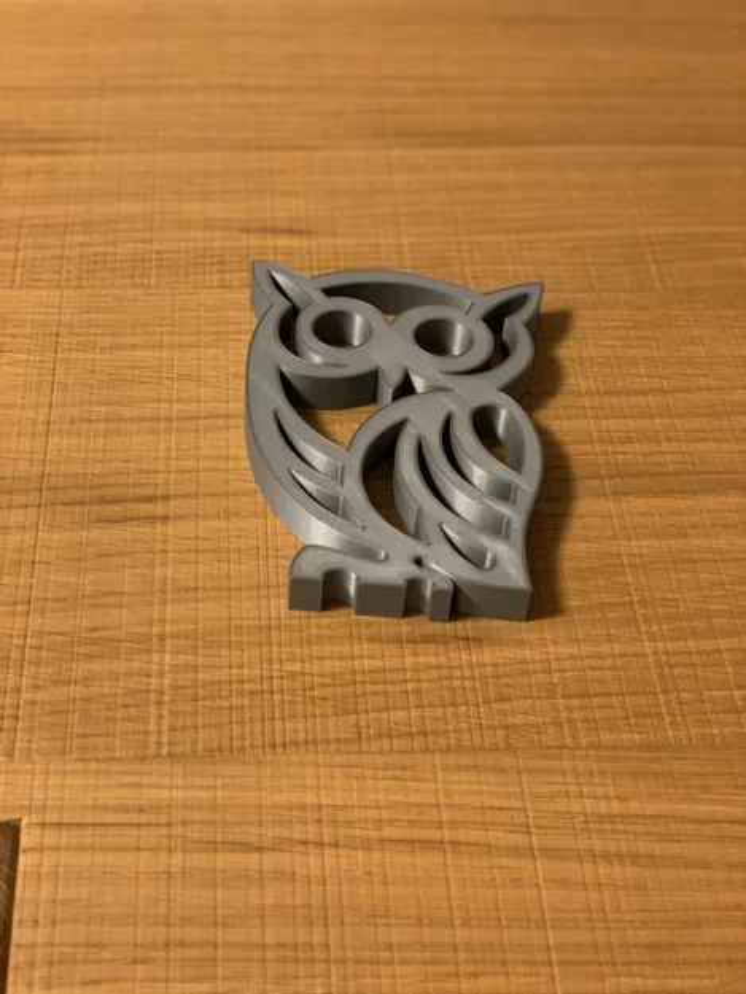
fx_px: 1494
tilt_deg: -45.5
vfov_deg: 36.8
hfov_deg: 28.0
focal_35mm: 52
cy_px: 497
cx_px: 373
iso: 640
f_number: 2.4
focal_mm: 6
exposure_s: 1/30
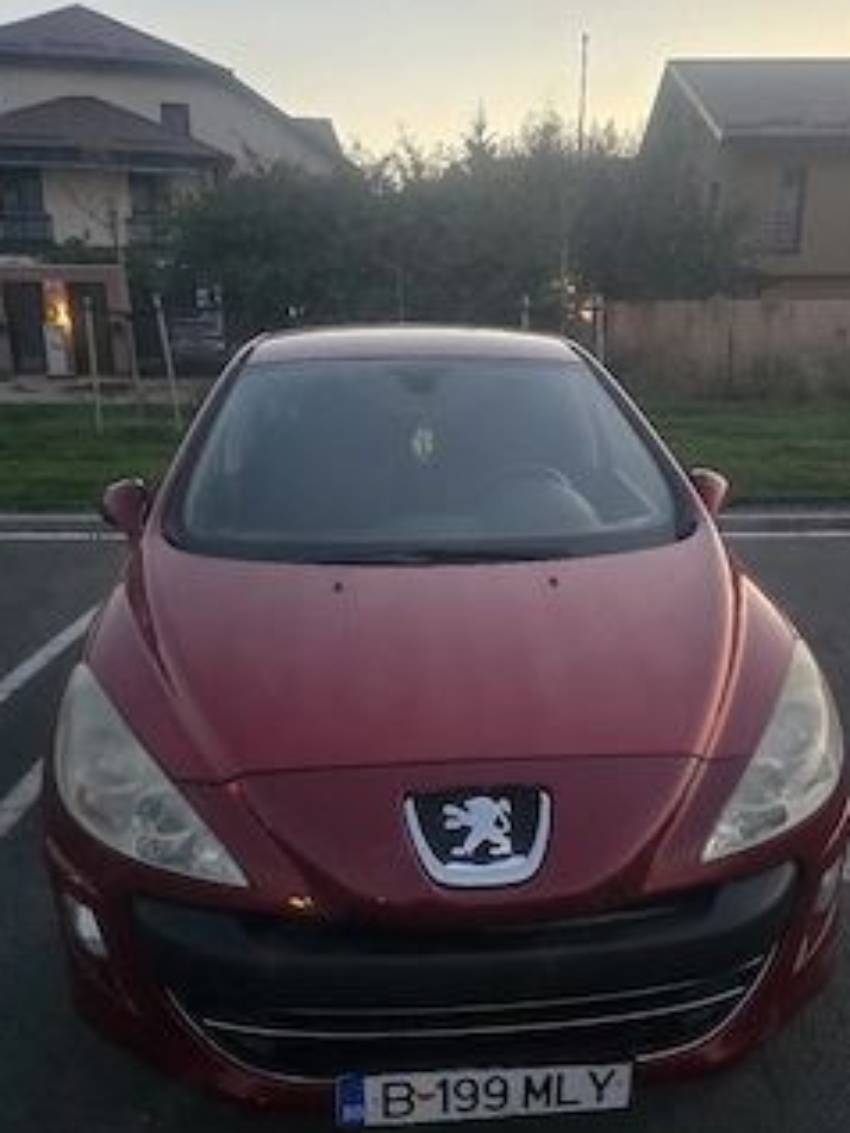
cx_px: 439
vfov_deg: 61.4
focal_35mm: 29
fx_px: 949
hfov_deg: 48.2
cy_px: 640
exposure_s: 1/101
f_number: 1.7
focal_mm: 6.3
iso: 1600
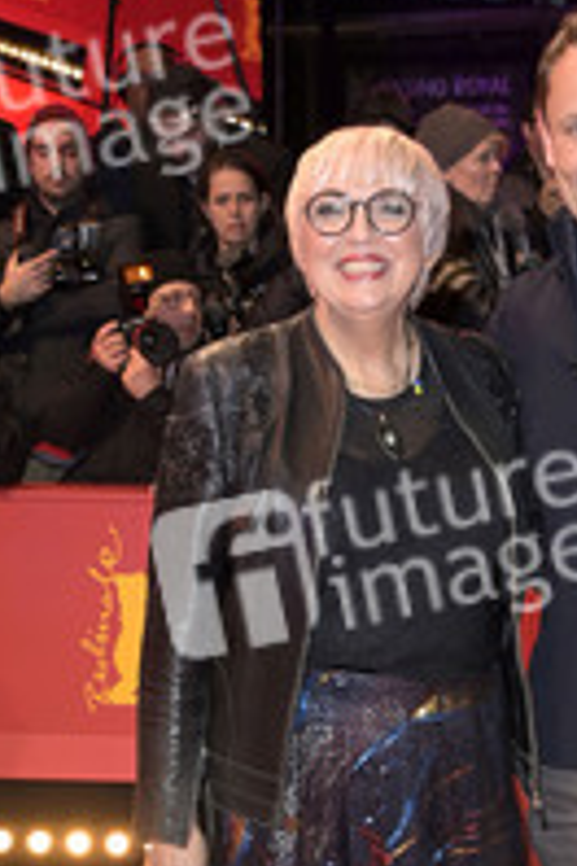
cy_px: 774
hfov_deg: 15.2
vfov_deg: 22.3
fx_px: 2140
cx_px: 503
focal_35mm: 89
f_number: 5.6
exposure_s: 1/250
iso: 1600
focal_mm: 44
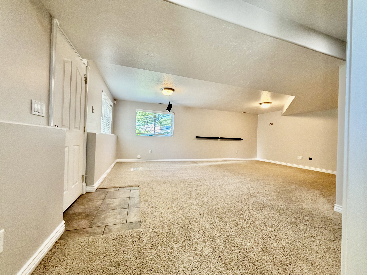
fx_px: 148
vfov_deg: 85.7
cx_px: 184
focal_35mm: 14
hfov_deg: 102.1
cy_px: 138
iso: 250
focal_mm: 2.22
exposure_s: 1/120
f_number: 2.2
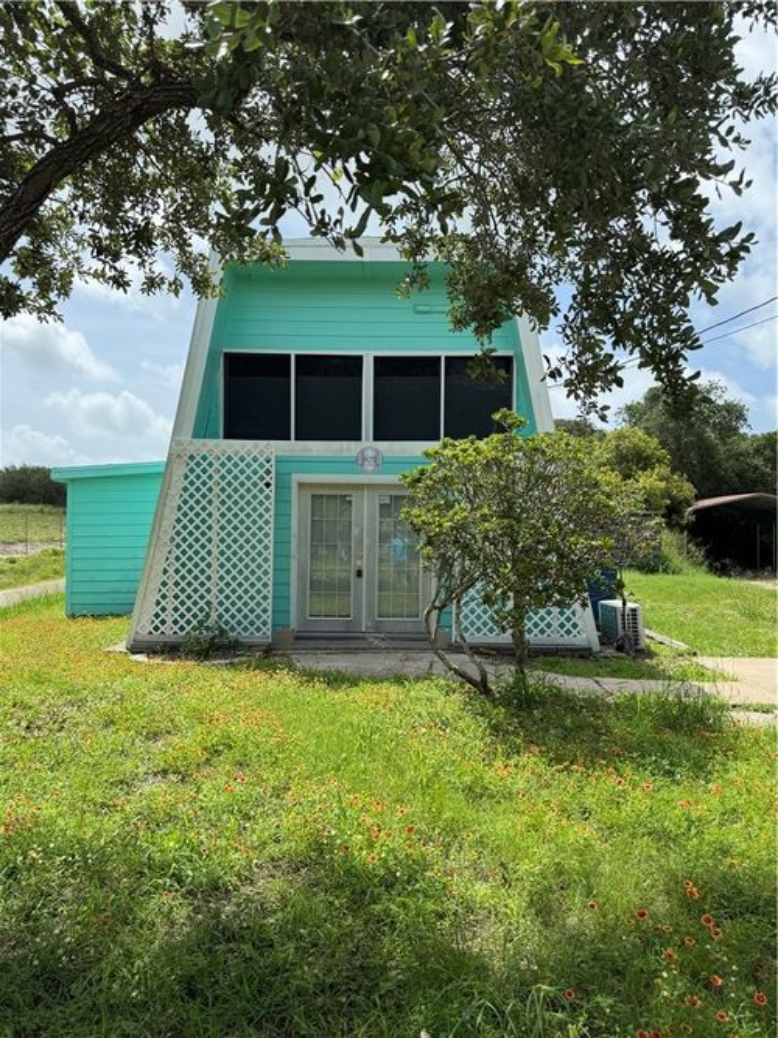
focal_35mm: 24
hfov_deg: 56.8
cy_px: 519
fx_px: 719
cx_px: 389
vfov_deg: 71.6
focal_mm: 6.76
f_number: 1.78
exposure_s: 1/2604
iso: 80
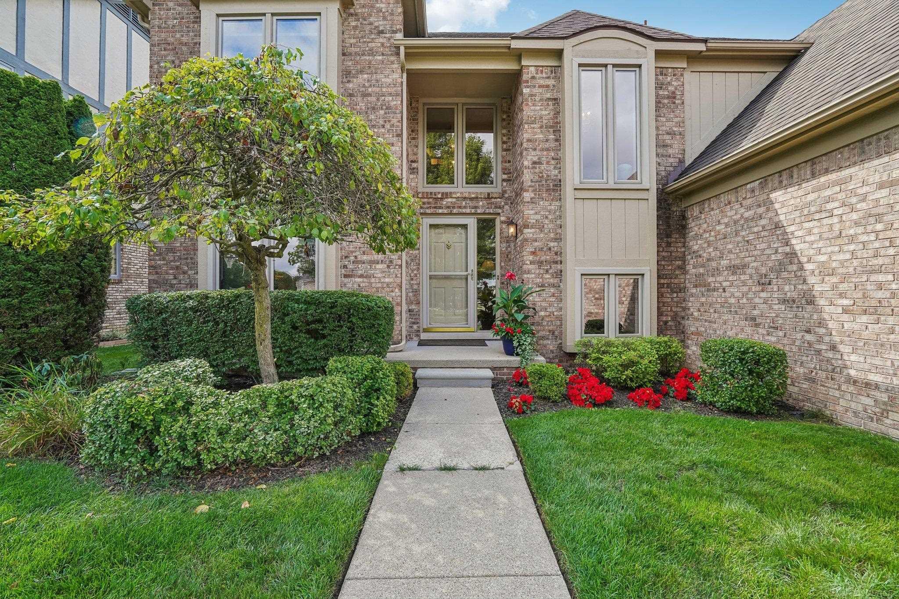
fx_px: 399
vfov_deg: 73.7
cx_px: 450
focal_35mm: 16
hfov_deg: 96.7
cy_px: 300
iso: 250
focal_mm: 16
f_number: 8
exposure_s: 1/80
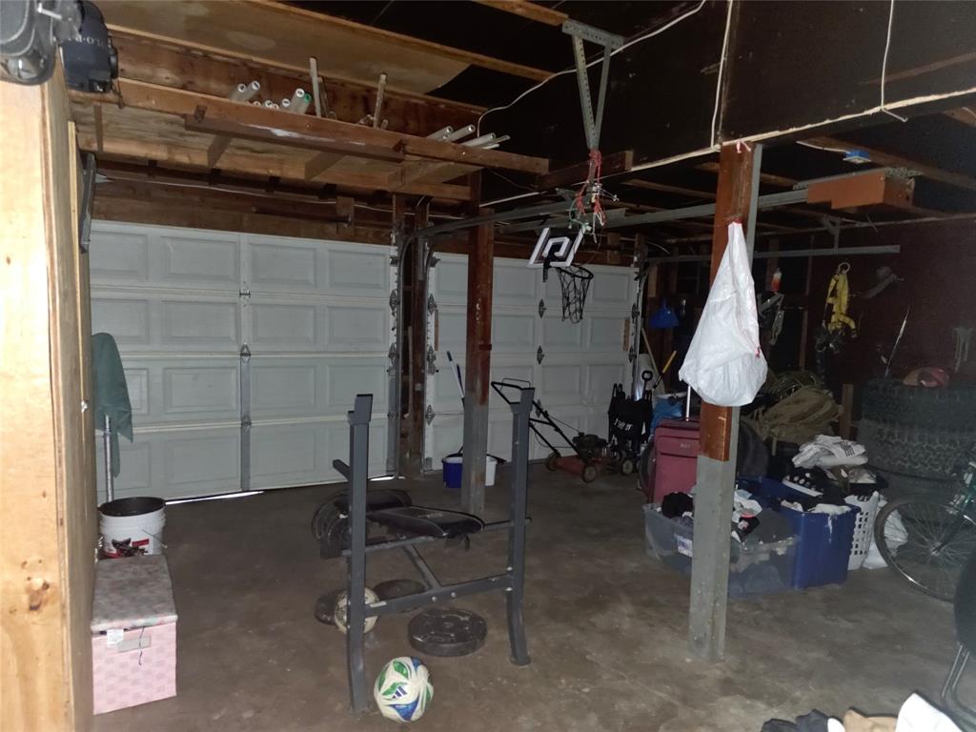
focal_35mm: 23
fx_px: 648
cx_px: 488
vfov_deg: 58.9
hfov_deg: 73.9
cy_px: 366
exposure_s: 1/12
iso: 800
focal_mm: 6.3
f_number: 1.7
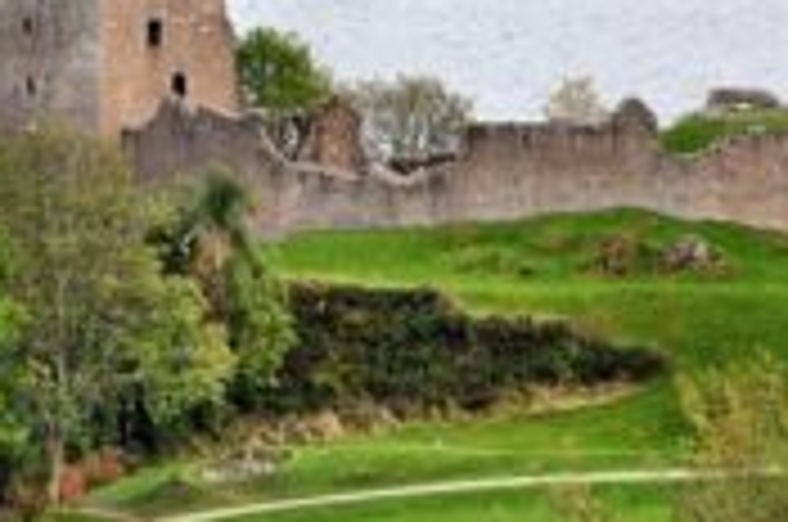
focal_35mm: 197
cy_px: 155
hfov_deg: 10.5
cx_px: 261
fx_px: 4304
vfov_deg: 6.9
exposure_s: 1/80
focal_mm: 36
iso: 400
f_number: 4.5
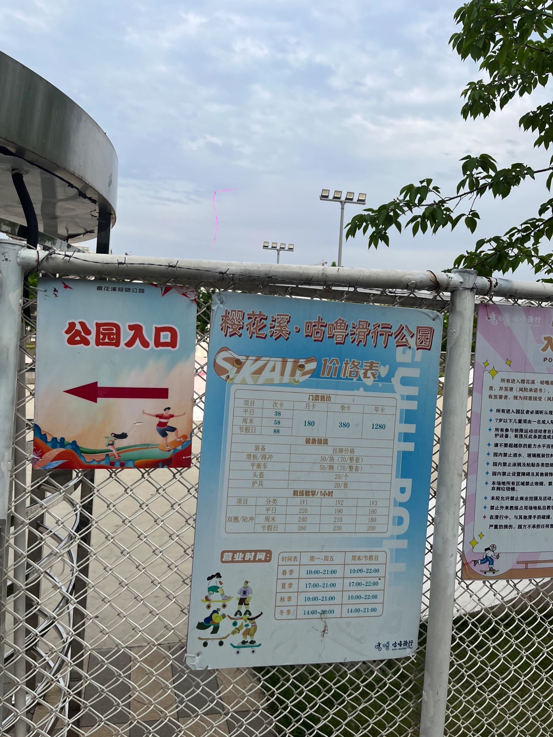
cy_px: 368
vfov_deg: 67.3
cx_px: 276
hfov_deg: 53.1
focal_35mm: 26
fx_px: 554
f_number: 1.6
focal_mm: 5.1
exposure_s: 1/2222
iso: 50
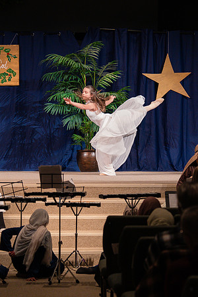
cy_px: 144
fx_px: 1305
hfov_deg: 8.7
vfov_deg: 13.0
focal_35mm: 158
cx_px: 133
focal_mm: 70
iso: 2000
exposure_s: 1/250
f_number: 2.8
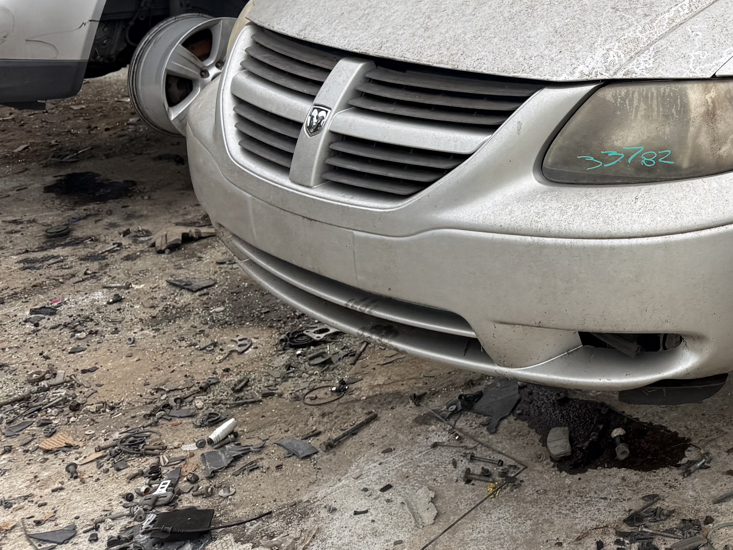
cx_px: 838
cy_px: 26
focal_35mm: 56
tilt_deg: -5.0
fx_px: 1186
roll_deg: +1.4
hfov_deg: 30.2
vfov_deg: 25.1
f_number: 1.78
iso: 80
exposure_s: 1/967
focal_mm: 6.76
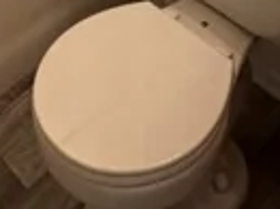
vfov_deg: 12.4
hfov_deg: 23.7
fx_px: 647
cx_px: 22
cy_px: -354
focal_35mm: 80
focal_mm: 2.22
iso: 250
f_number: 2.2
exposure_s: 1/120
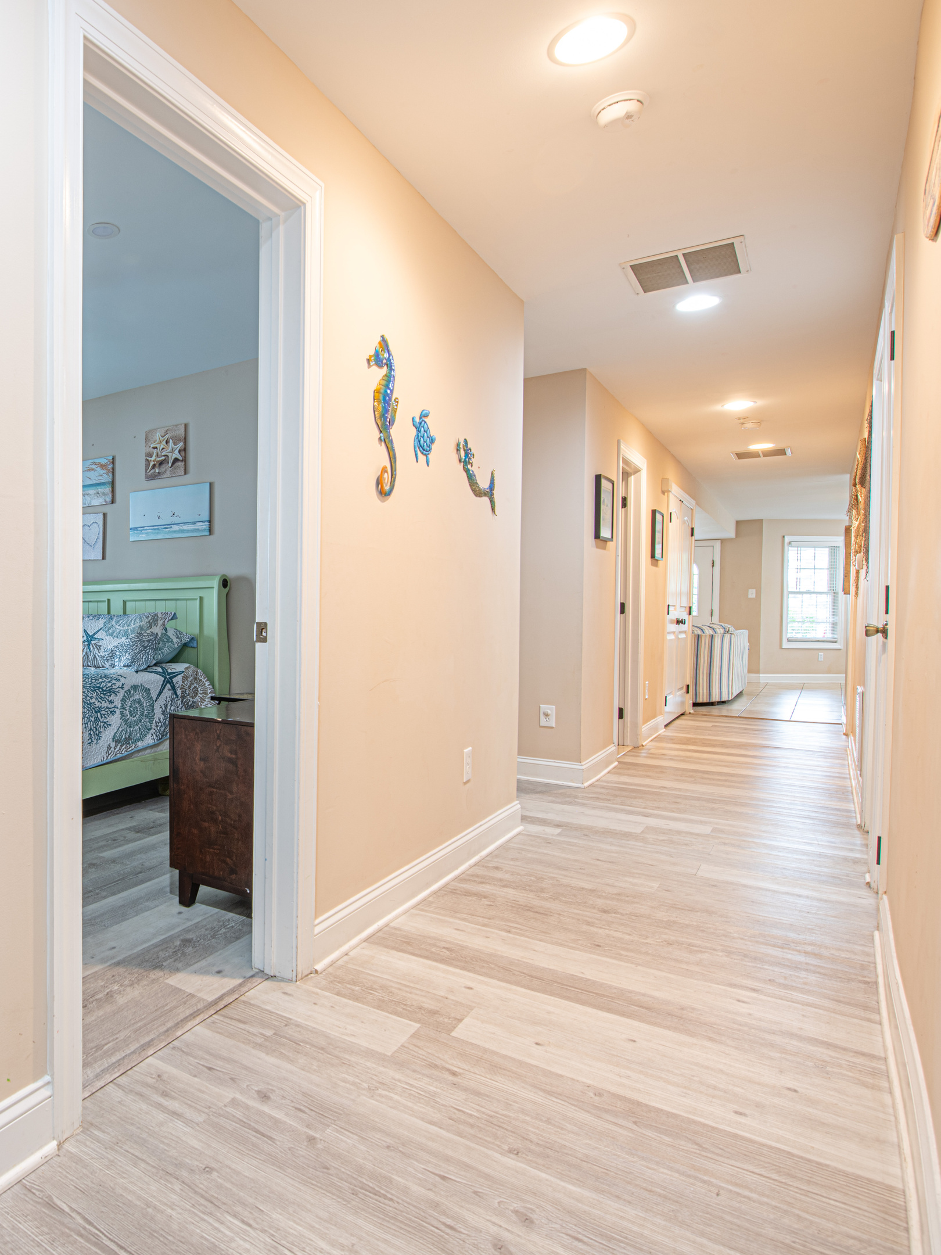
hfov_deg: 55.7
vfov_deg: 78.2
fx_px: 772
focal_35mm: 21
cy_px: 643
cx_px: 122
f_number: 9
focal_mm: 14
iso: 64
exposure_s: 2.5
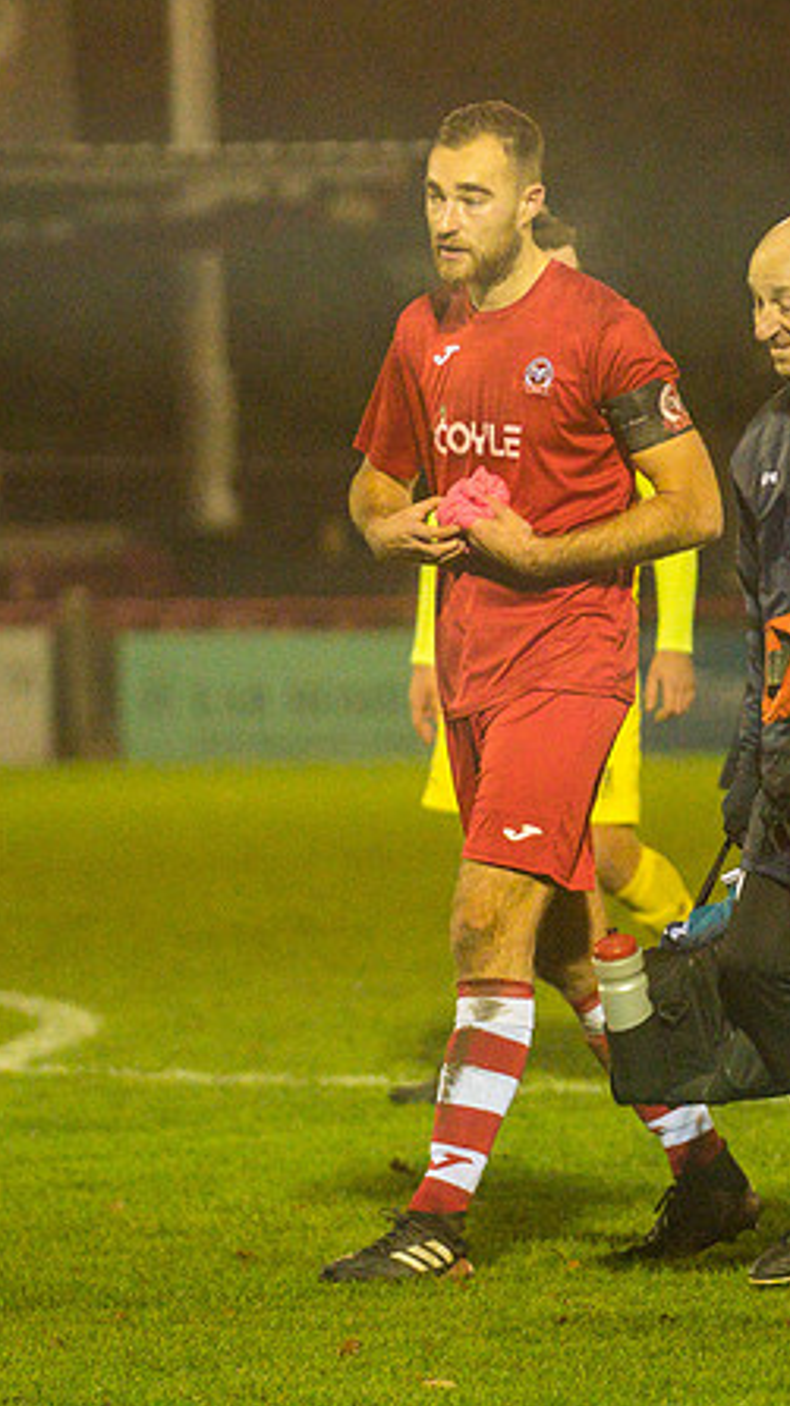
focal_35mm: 368
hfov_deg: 3.3
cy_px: 705
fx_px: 13723
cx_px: 586
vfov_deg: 5.9
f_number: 2.8
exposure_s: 1/1000
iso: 5000
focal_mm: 155
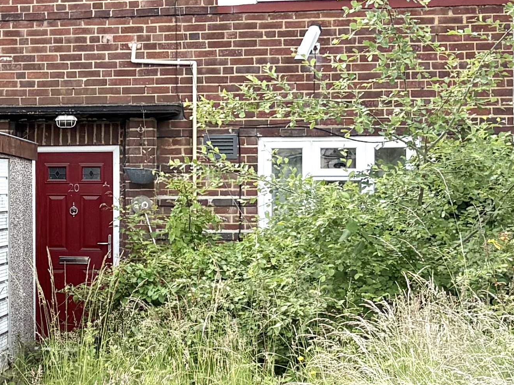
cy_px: 189
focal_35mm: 113
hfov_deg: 16.3
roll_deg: +0.3
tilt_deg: +1.3
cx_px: -198
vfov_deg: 13.1
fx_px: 1678
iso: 64
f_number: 1.6
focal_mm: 5.96
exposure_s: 1/1706
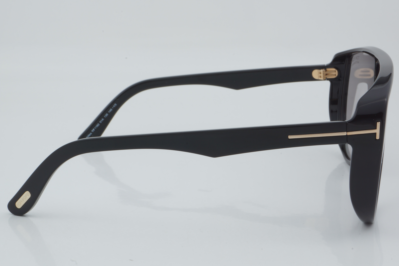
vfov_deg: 18.2
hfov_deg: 27.0
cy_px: 133
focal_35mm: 75
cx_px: 200
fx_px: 831
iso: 100
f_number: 29
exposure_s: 1/4
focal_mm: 50
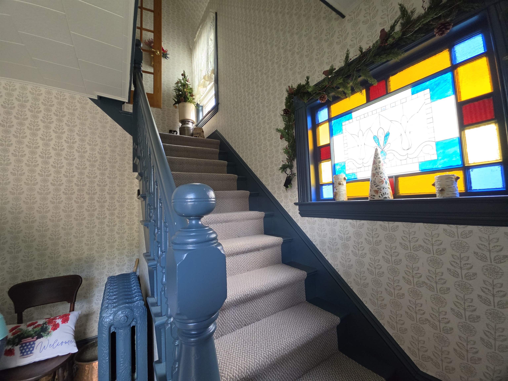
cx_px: 254
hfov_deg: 106.2
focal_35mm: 13
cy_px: 190
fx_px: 191
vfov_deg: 89.9
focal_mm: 2.2
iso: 200
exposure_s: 1/120
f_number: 1.9
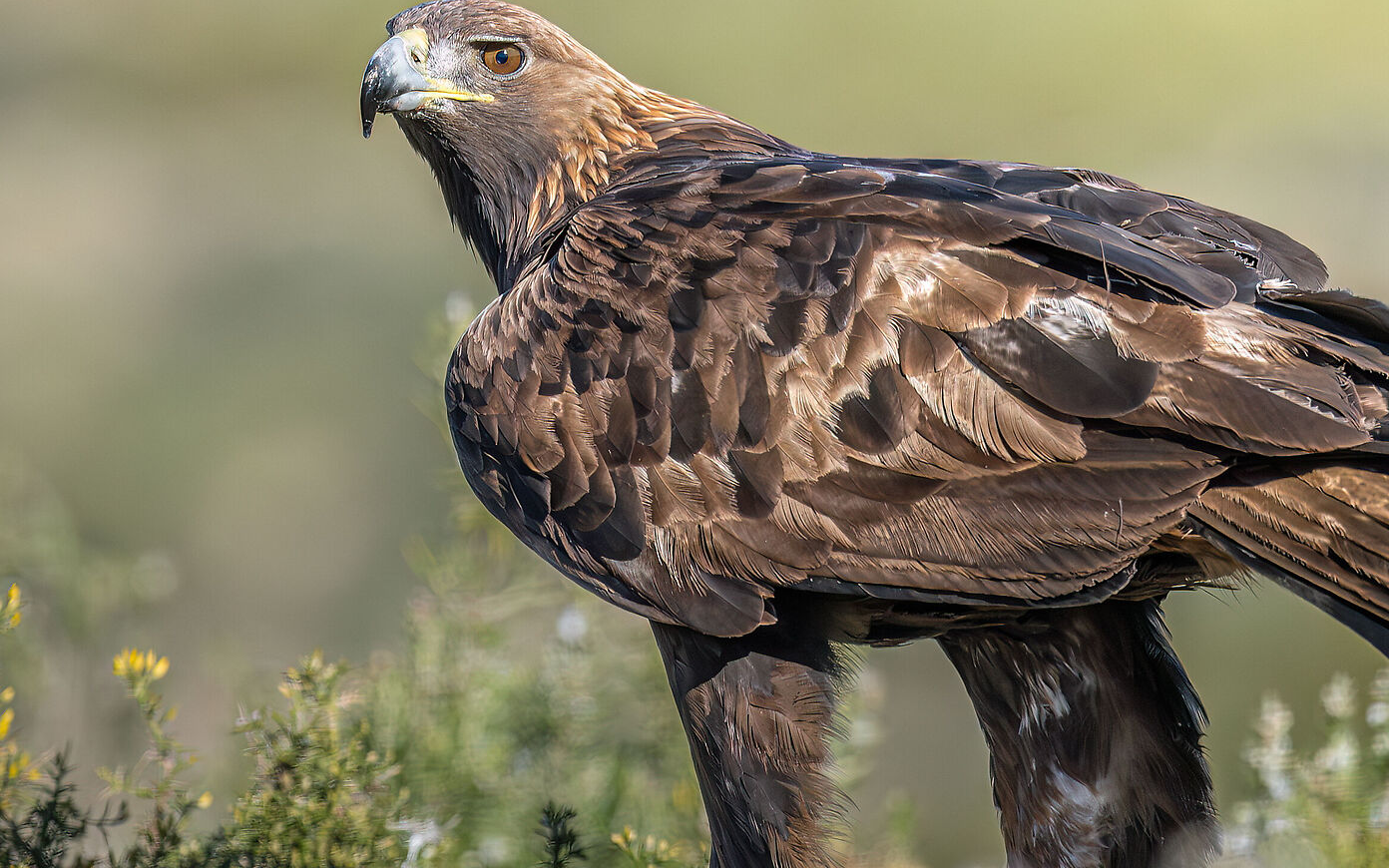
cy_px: 517
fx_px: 26612
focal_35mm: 703
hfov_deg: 3.0
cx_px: 750
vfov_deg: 1.9
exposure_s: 1/4000
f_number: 5
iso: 2000
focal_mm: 400
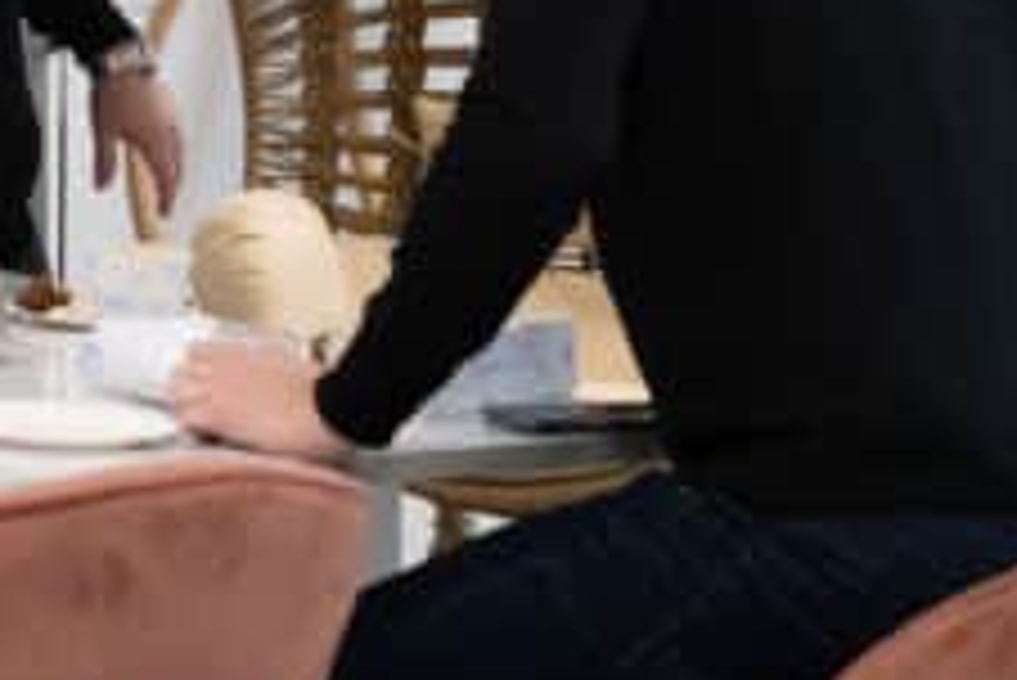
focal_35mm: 119
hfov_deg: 15.5
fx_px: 3364
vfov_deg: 11.4
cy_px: 18
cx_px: -616
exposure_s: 1/800
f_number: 2.5
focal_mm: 35
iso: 3200
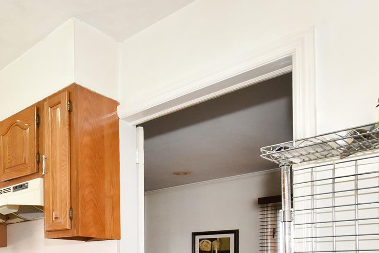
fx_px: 348
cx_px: 20
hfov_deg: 49.2
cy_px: 276
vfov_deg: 34.7
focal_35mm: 33
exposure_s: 1/60
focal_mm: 14
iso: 1600
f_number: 7.1
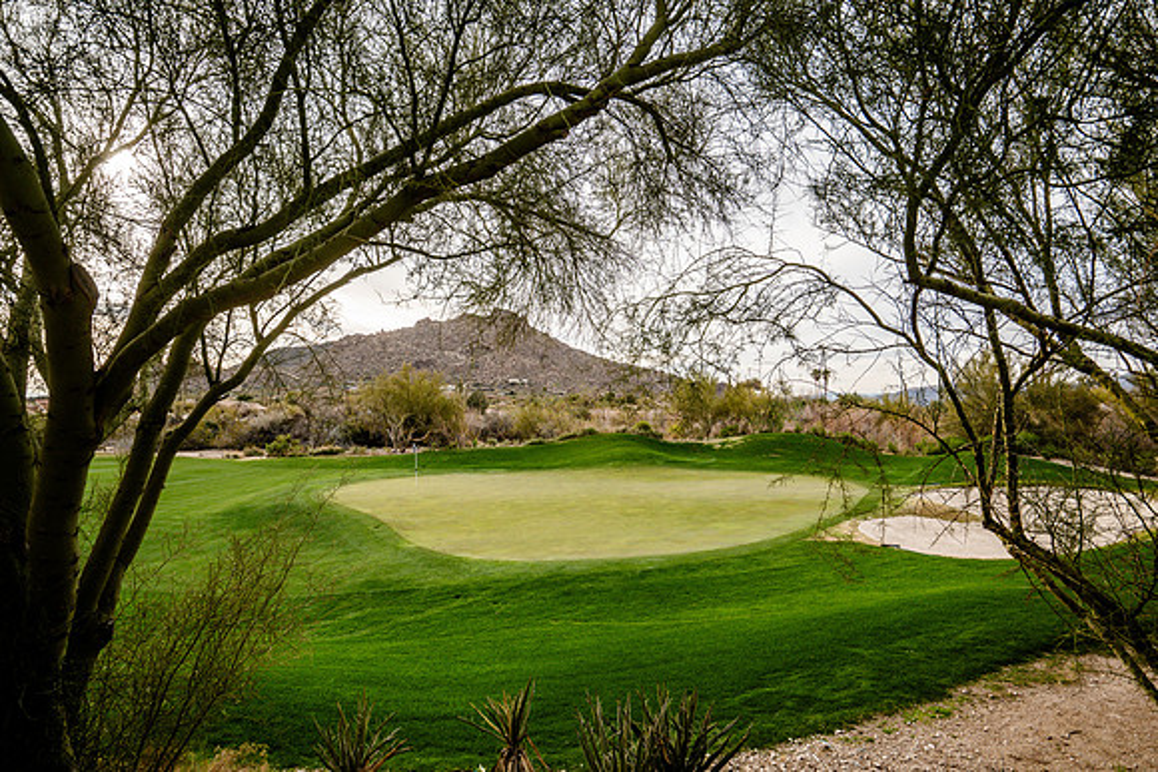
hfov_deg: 86.9
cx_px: 579
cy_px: 386
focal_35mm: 19
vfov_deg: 64.6
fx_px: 611
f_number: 9
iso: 500
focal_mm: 19
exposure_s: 1/320
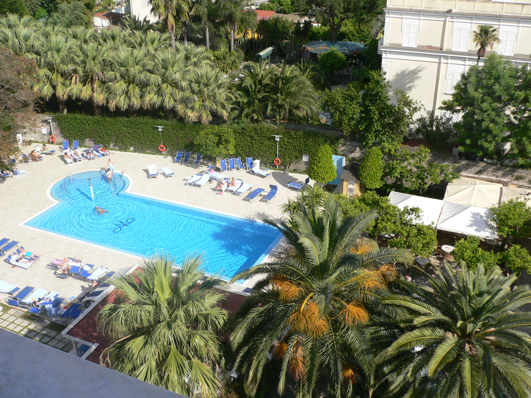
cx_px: 266
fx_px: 537
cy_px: 199
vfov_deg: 40.7
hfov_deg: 52.6
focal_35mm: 35
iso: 80
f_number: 5.6
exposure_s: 1/250
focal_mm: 5.8
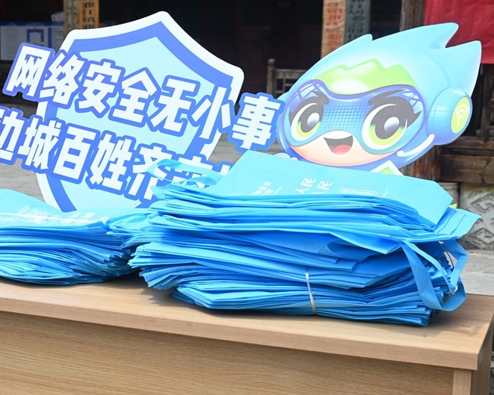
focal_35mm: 59
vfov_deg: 25.8
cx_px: 205
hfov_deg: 31.9
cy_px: 198
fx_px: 863
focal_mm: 52
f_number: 8
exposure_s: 1/160
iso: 100
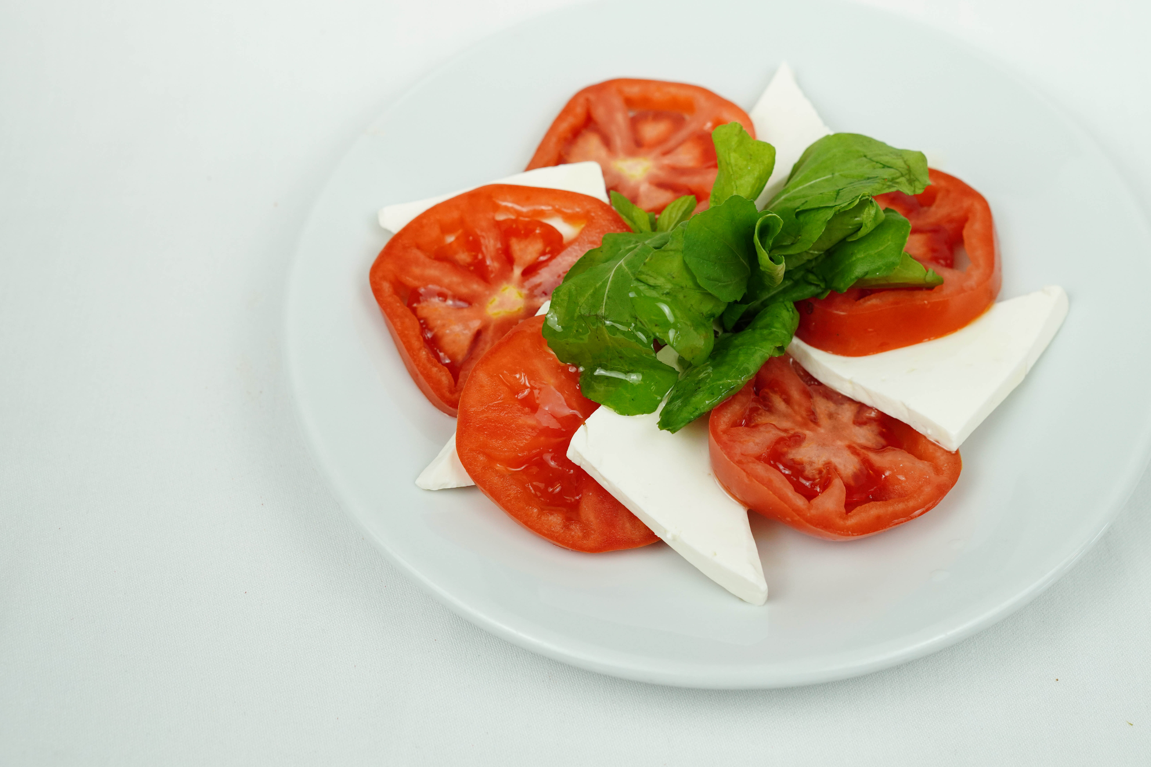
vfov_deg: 26.8
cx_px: 751
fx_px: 1598
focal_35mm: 50
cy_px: 250
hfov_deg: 39.2
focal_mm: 35
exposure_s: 1/640
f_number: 4
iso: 1250
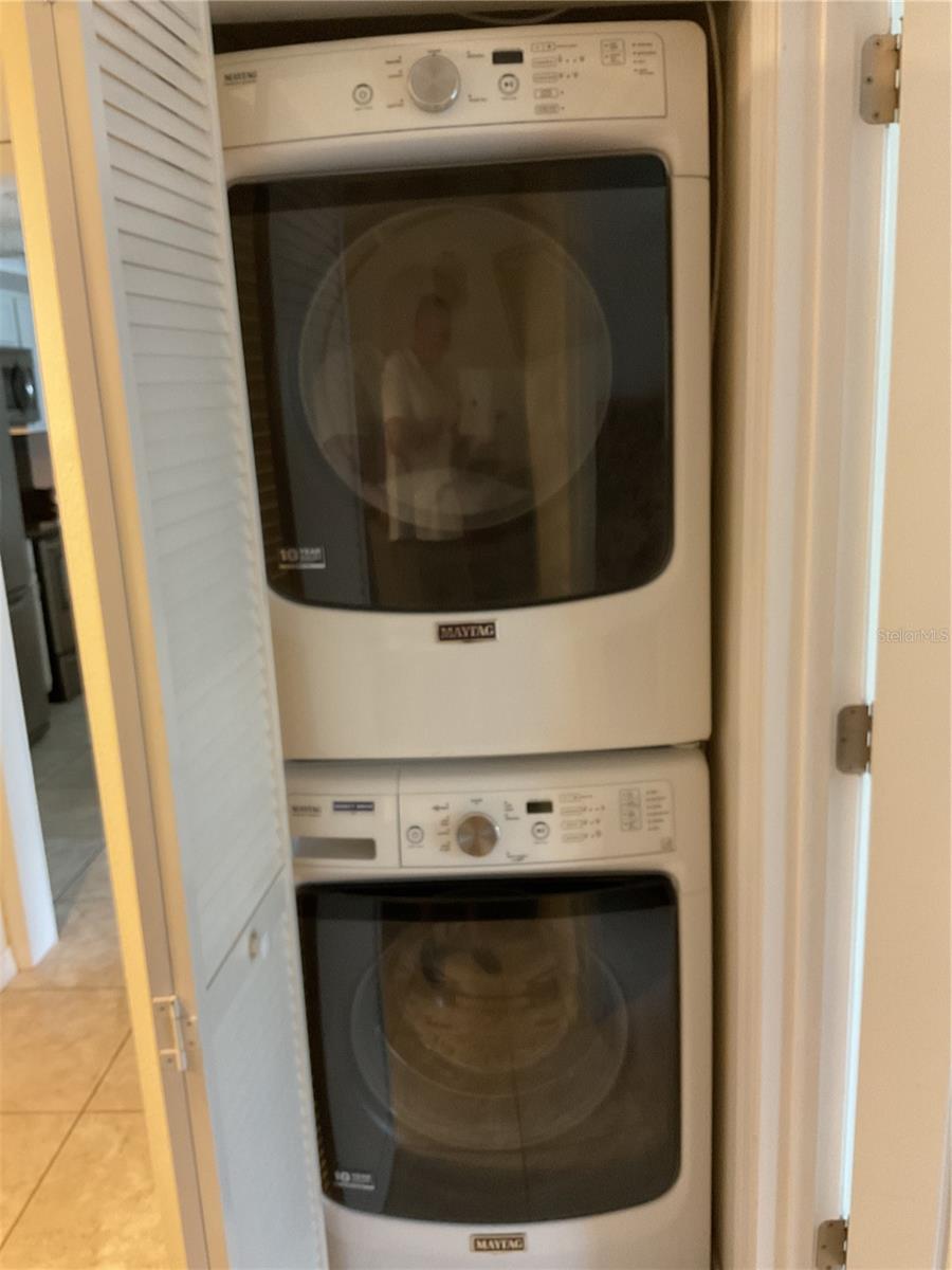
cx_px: 476
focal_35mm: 29
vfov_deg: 61.7
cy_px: 635
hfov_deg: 48.2
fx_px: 1063
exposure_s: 1/30
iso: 320
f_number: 1.8
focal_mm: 3
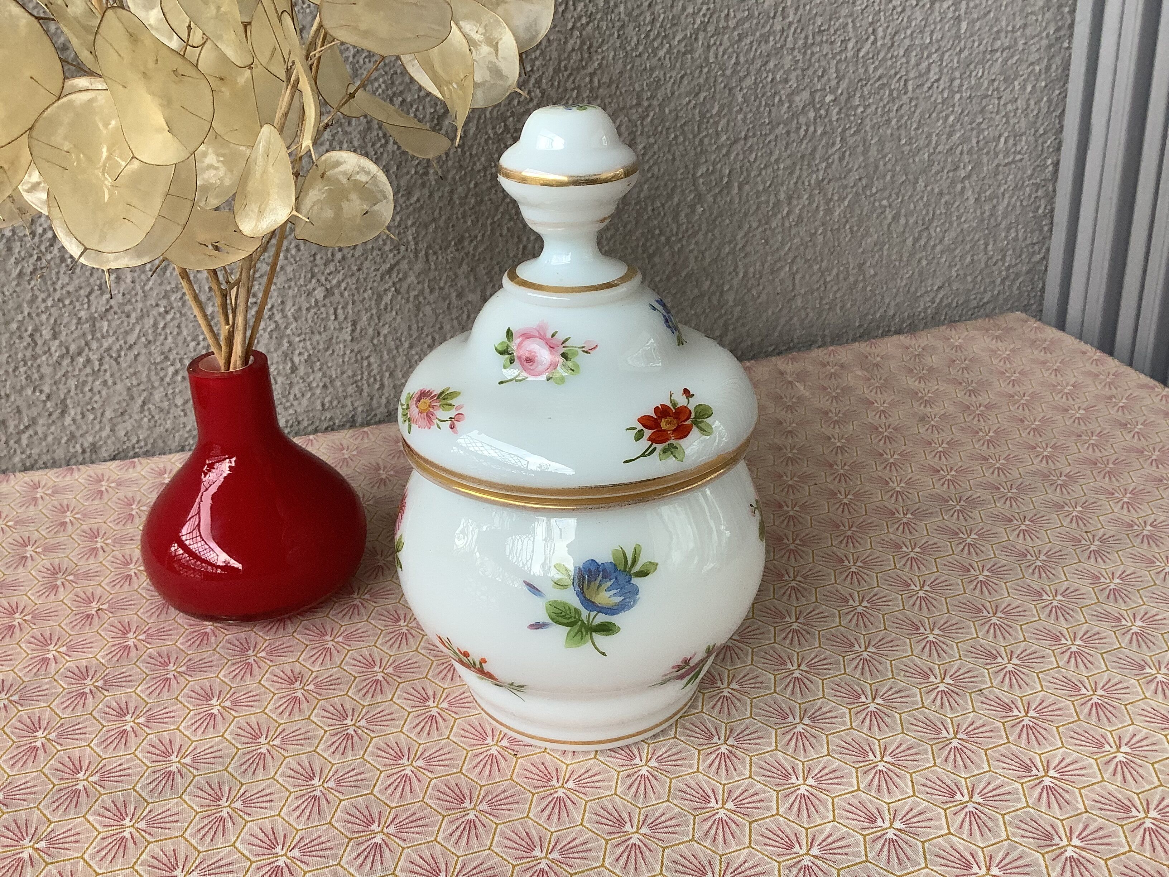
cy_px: 438
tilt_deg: -23.5
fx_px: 1047
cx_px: 584
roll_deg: +2.9
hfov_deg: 58.4
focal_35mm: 31
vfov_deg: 45.4
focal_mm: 3.3
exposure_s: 1/120
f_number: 2.4
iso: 50
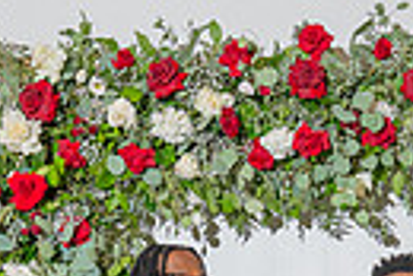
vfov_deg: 9.7
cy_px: 538
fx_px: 1527
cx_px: 327
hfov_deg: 15.3
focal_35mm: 133
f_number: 4
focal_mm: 29.5
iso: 800
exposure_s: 1/200
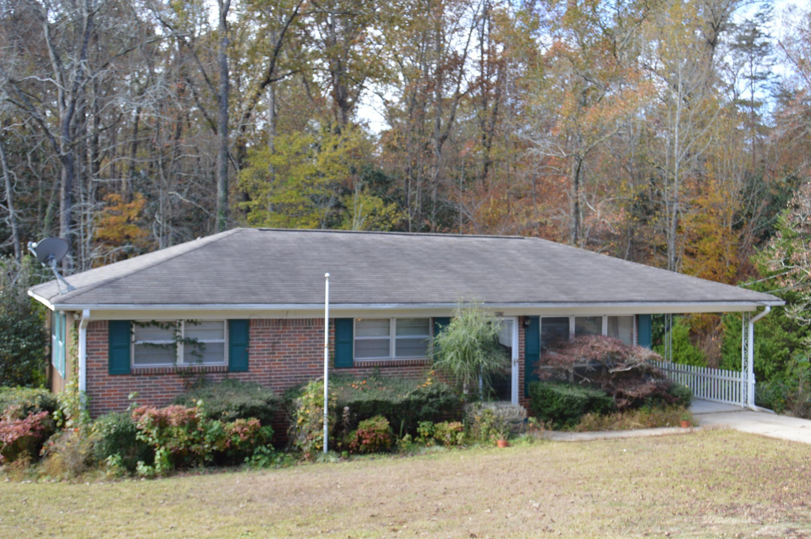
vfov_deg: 31.8
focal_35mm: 42
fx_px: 945
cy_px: 285
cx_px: 393
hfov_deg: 46.4
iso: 140
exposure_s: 1/125
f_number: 5.6
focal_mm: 26
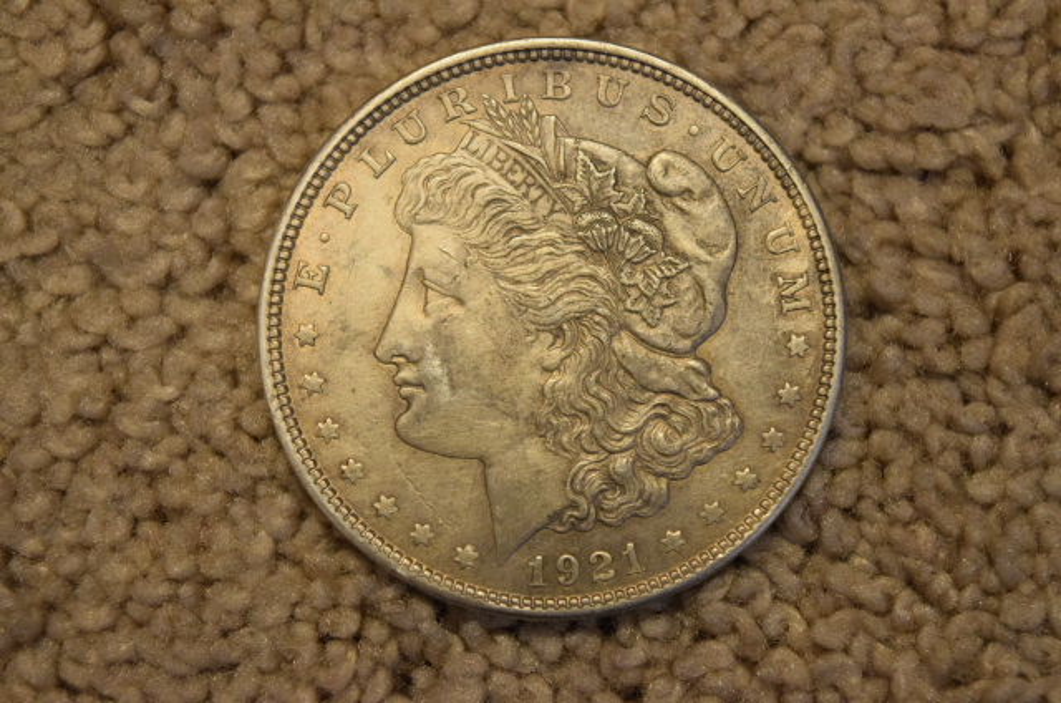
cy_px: 352
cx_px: 530
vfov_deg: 16.5
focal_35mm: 82
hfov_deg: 24.7
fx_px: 2427
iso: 3200
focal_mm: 55
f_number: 5.6
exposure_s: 1/125
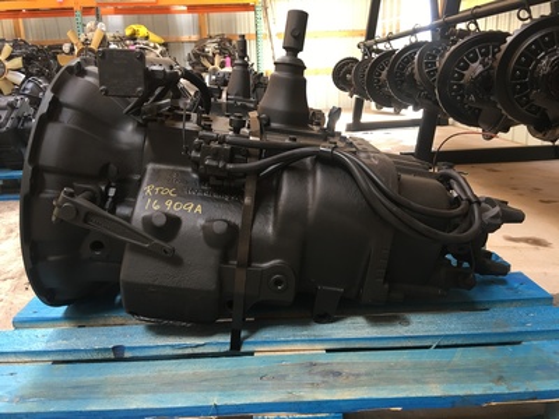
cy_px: 210
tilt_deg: -15.2
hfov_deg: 61.7
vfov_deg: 48.2
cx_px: 280
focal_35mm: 29
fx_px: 468
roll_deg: +1.1
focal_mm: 4.15
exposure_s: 1/15
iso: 32
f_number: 2.2
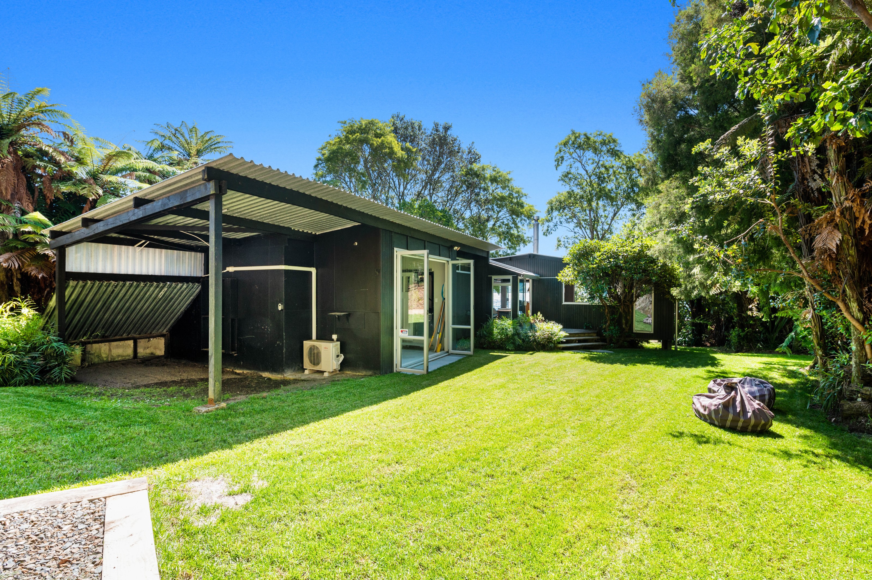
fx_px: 363
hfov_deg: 100.4
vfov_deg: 77.2
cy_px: 290
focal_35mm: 15
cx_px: 436
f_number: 7.1
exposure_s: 1/160
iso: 200
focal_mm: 15
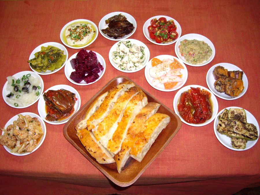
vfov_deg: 37.7
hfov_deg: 49.0
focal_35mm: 38
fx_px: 285
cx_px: 130
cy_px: 98
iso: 200
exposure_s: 1/40
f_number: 2.7
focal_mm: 6.2
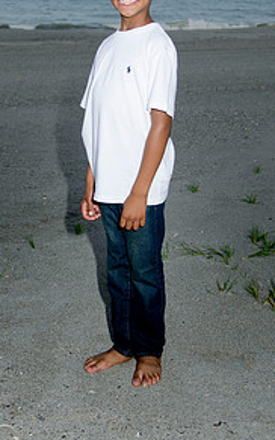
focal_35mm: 80
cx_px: 125
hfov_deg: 16.3
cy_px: 110
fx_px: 961
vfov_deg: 25.5
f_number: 5.6
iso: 100
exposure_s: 1/250
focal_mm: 34
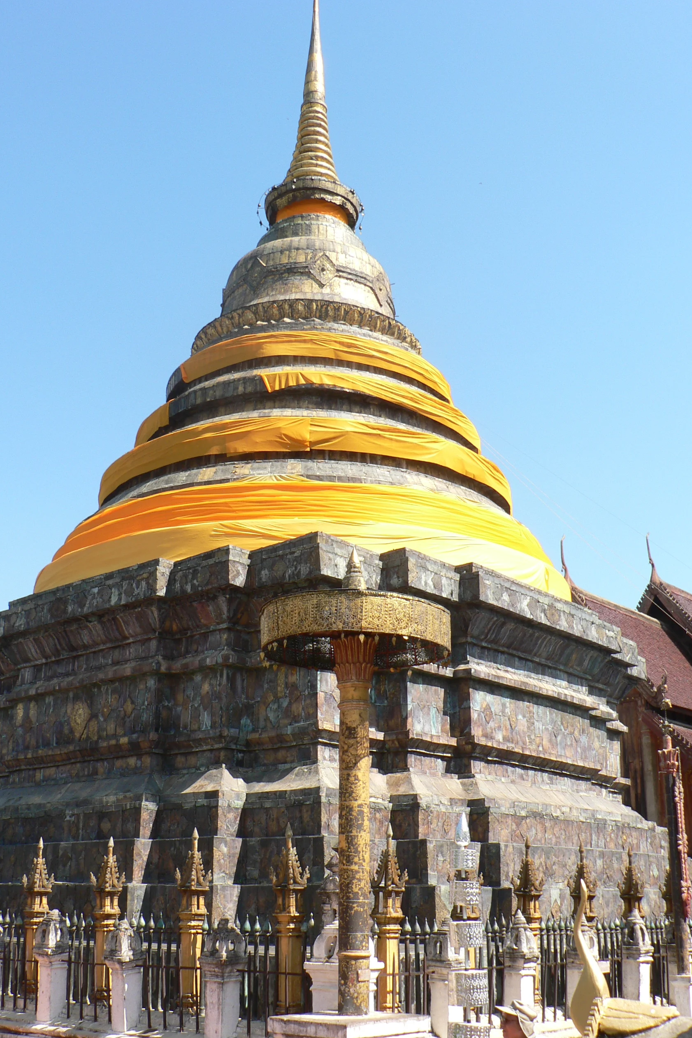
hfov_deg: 35.0
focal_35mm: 38
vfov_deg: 50.7
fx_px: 1095
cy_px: 523
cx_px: 313
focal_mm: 6
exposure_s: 1/250
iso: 80
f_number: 4.5
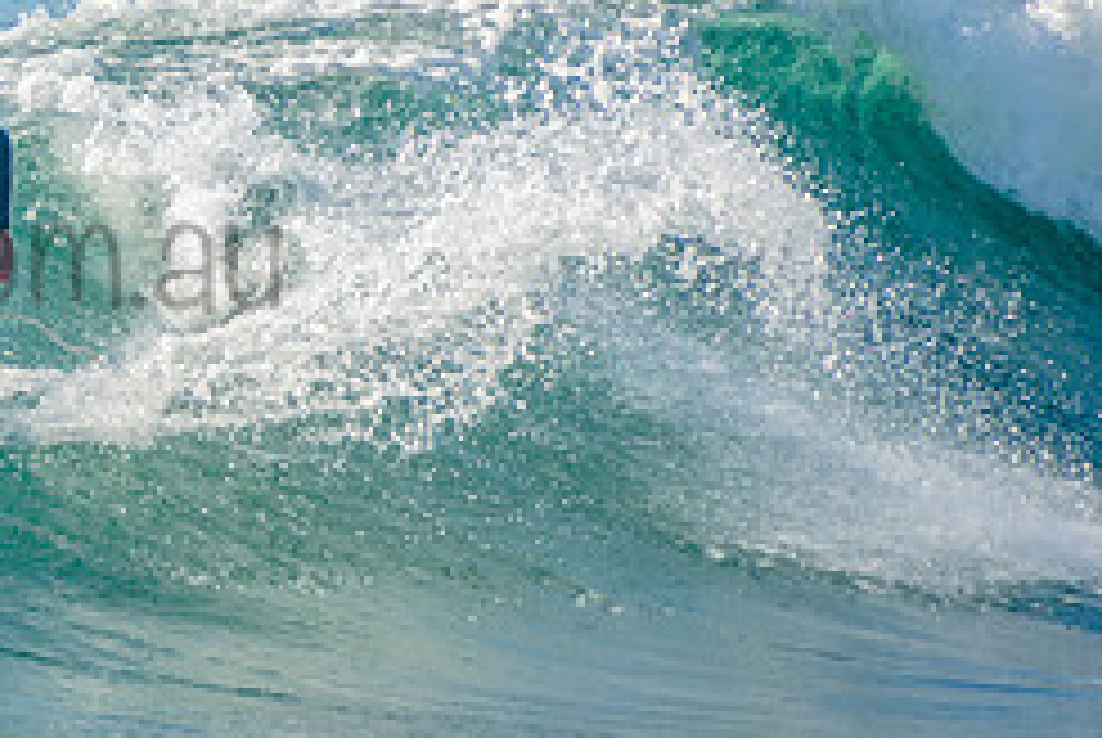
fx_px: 43488
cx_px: -193
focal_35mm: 1419
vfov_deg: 1.0
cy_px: 205
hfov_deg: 1.5
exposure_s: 1/1250
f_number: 5.6
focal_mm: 400
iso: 250
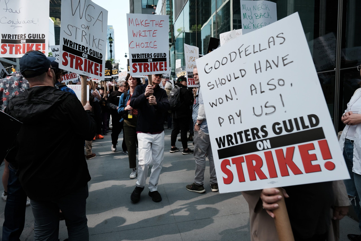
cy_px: 120
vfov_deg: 53.1
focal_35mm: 24
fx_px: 241
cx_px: 180
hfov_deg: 73.7
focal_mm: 16
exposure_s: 1/240
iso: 160
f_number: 5.6
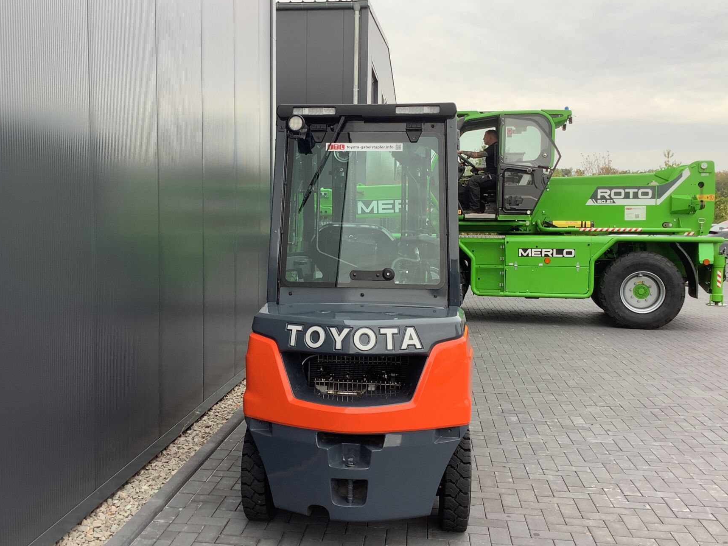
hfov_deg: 50.1
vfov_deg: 38.7
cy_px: 274
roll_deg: -0.1
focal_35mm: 37
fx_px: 778
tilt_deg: -4.4
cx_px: 334
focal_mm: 3.3
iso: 32
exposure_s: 1/120
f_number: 2.4
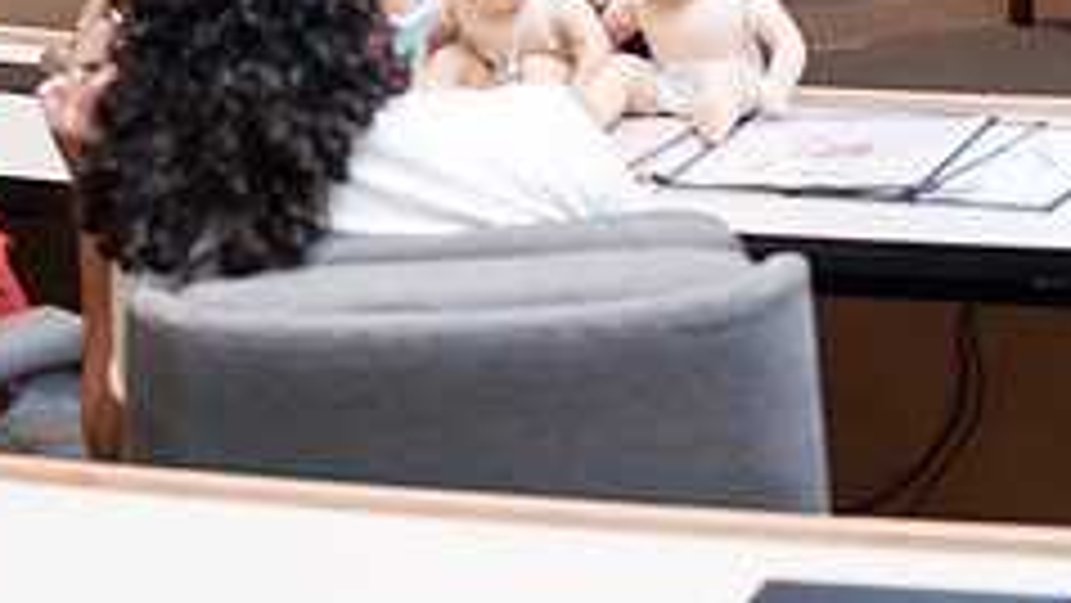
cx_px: 162
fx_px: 5084
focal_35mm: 179
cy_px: -196
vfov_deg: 6.7
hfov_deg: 12.0
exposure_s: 1/160
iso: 1250
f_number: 3.5
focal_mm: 70
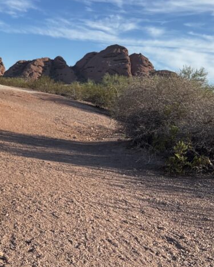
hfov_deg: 27.8
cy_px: 73
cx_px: -27
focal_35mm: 49
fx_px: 388
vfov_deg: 37.3
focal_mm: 2.69
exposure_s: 1/607
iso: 25
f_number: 1.9
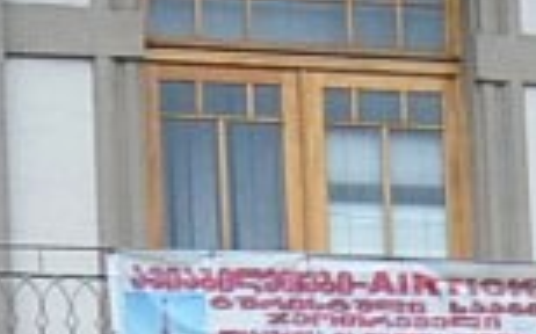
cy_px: 830
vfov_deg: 6.3
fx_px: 2876
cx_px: 696
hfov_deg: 10.4
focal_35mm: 197
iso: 800
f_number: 3.5
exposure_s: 1/60
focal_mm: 11
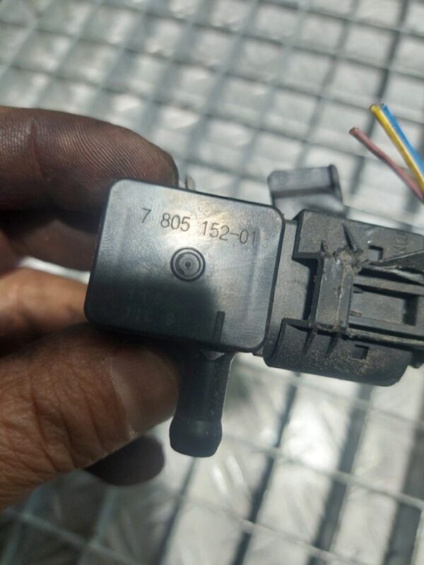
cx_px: 212
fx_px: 408
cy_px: 282
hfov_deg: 54.9
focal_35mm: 25
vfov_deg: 69.4
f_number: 1.8
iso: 50
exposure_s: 1/50
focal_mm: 5.23
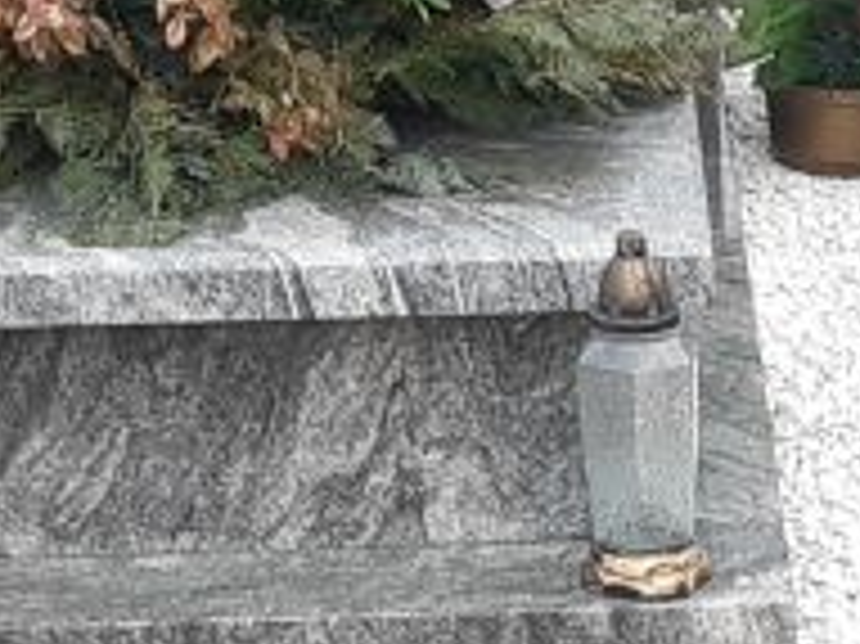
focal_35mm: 188
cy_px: 2150
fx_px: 4668
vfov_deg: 6.8
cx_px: 1013
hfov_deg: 10.4
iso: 40
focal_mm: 3.92
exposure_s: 1/271
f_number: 1.7
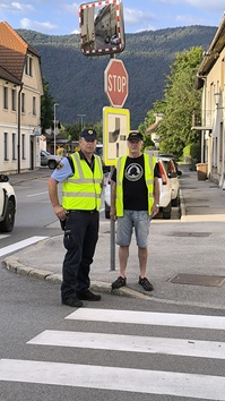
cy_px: 199
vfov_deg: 29.4
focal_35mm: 72
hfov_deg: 16.8
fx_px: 764
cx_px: 113
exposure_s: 1/423
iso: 50
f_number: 1.65
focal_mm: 6.14
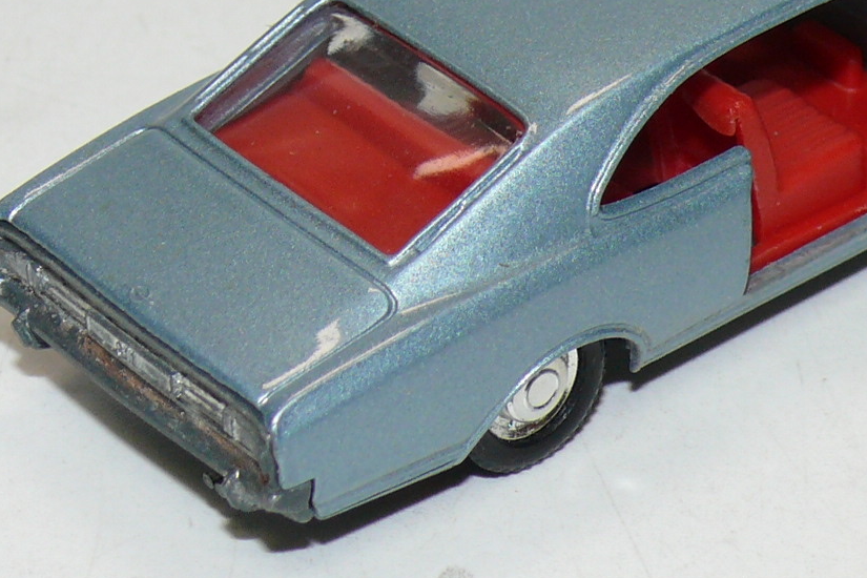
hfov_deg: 9.3
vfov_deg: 6.2
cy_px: 80
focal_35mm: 222
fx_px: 5346
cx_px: 633
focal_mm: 14
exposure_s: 1/30
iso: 100
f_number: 4
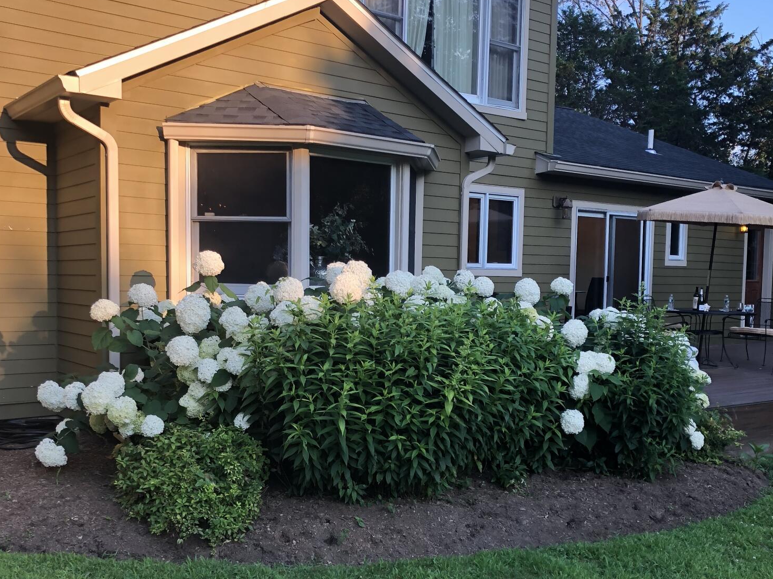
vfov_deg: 37.5
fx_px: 848
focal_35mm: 38
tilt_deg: -2.3
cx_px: 382
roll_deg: +0.2
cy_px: 365
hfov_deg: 49.0
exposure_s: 1/120
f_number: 1.8
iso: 32
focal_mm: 3.99
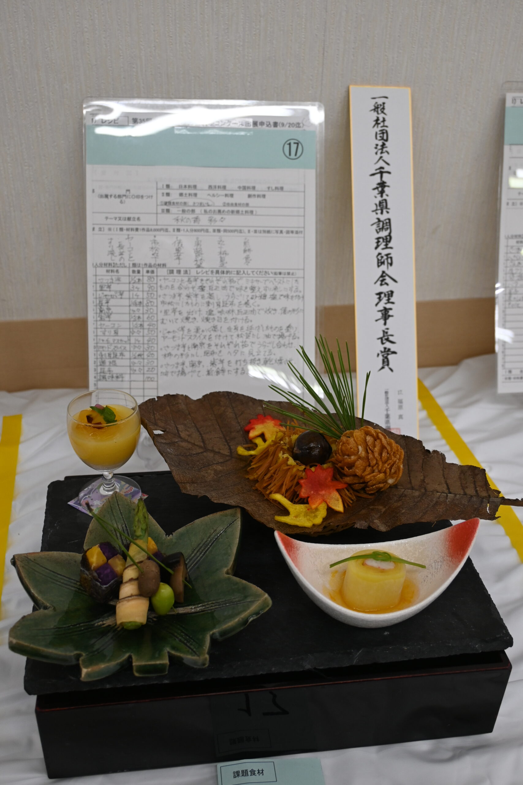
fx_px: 752
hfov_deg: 38.4
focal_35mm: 34
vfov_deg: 55.1
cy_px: 392
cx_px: 262
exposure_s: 1/160
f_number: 4.2
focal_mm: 23
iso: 400
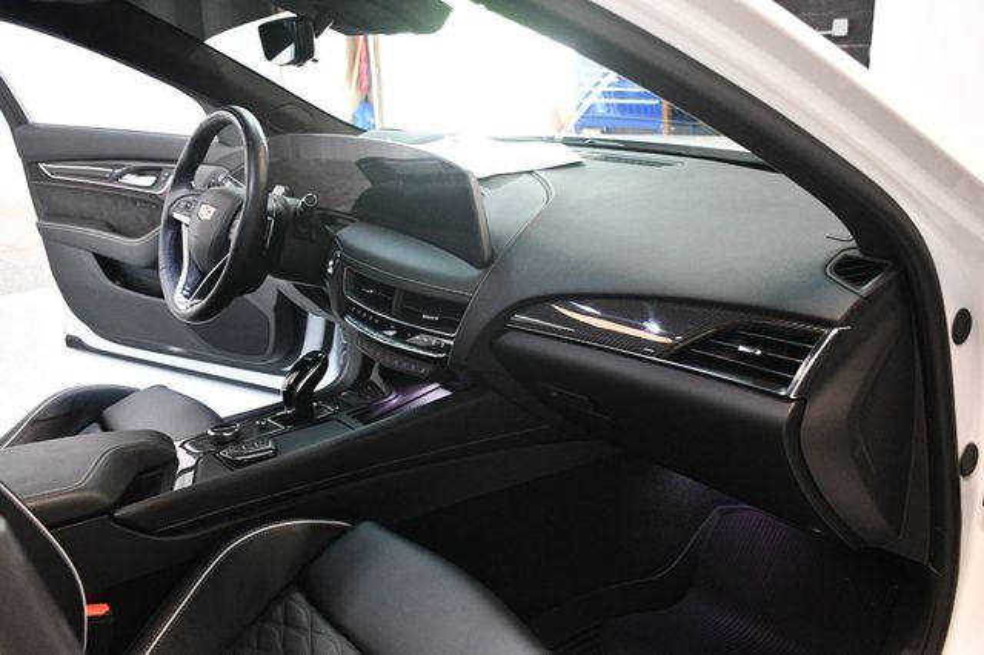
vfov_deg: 38.8
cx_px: 492
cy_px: 328
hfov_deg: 55.8
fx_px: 929
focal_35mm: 34
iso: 3200
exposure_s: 1/80
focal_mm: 23
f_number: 3.8
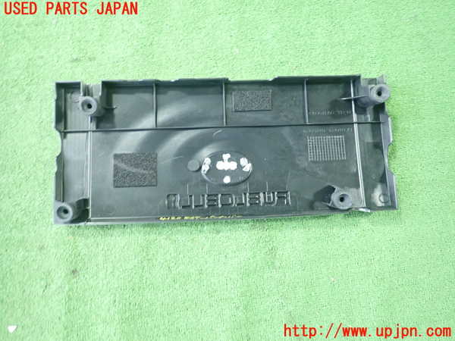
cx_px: 228
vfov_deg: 54.9
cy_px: 170
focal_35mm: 25
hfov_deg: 69.4
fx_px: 329
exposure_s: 1/30
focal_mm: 4.5
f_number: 2
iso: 320
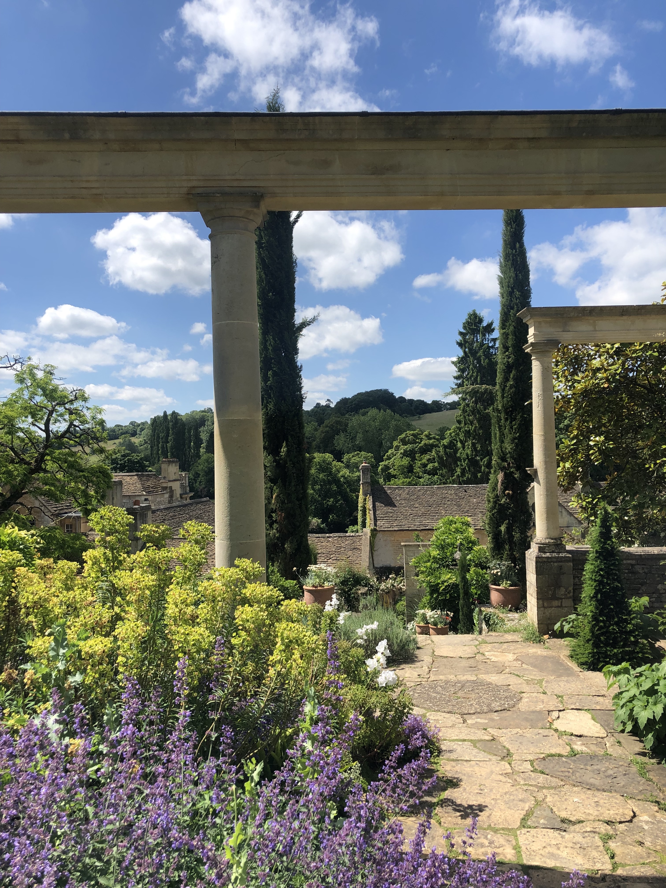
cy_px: 444
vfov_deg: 63.4
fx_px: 718
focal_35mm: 28
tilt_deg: +2.0
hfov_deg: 49.7
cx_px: 333
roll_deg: +1.3
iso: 20
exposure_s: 1/1919
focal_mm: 3.99
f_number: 1.8
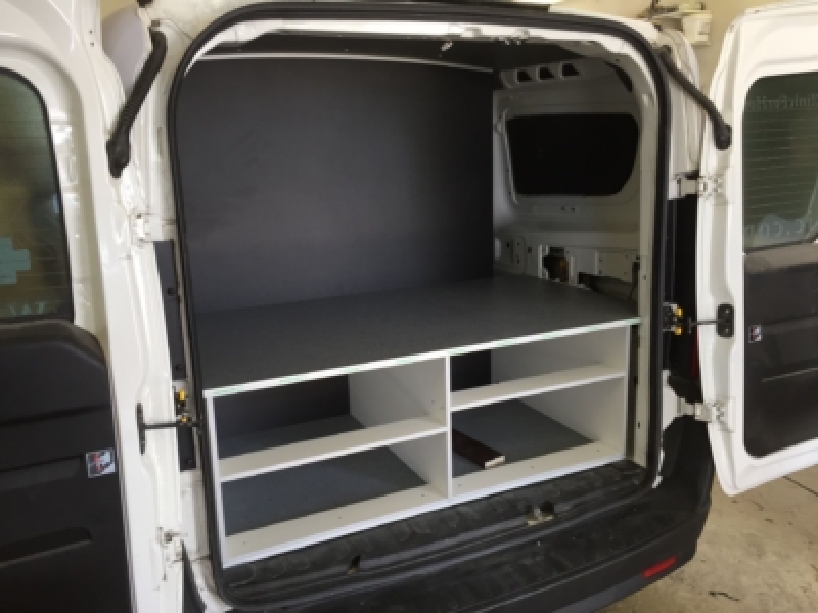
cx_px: 409
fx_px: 685
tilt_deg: -14.6
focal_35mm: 29
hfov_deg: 61.7
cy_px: 306
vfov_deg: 48.2
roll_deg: +0.4
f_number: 2.2
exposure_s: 1/33
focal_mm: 4.15
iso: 32
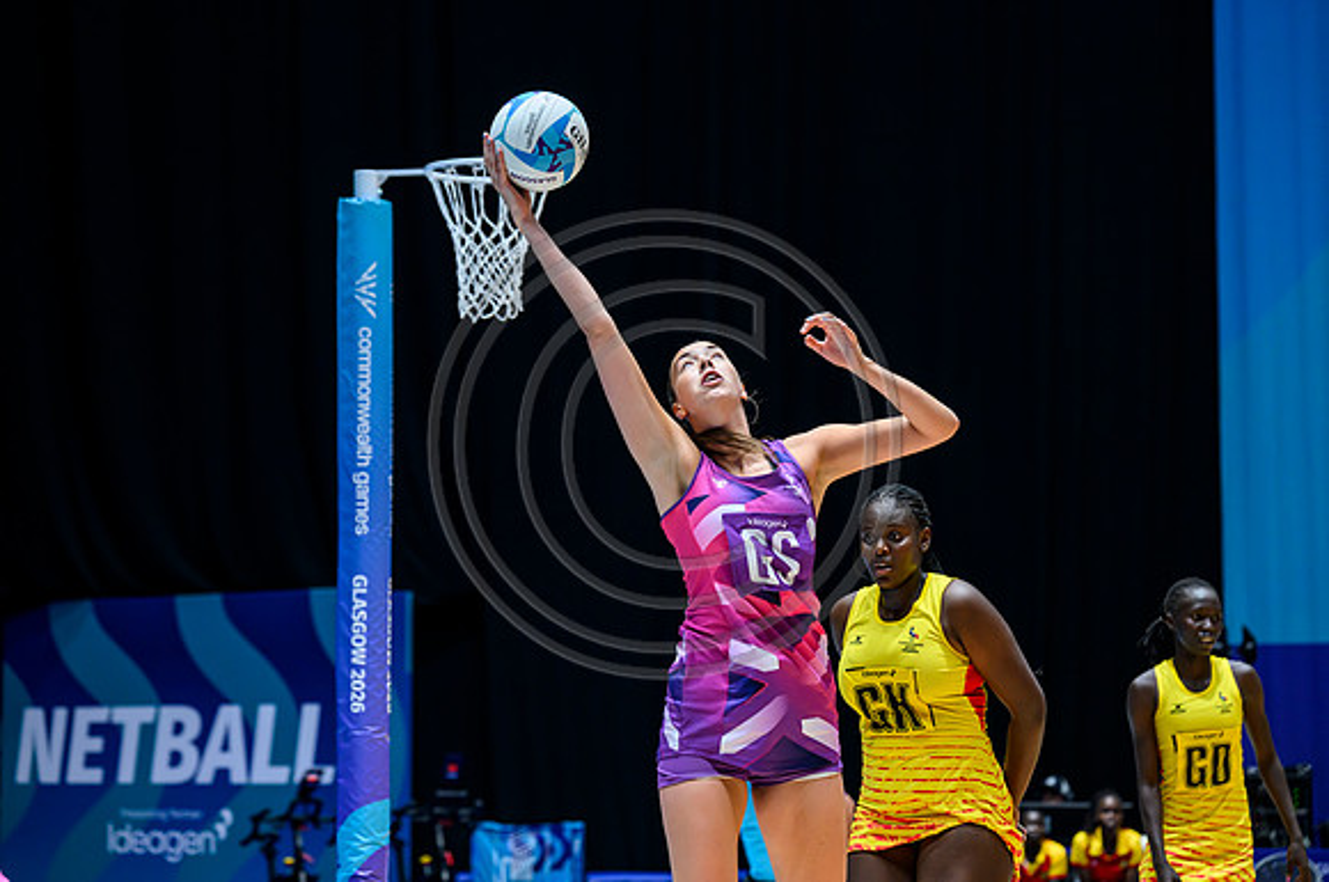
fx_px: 4278
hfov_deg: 17.7
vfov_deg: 11.8
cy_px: 415
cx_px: 700
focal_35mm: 116
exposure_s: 1/1250
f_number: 3.5
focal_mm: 110
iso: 2500
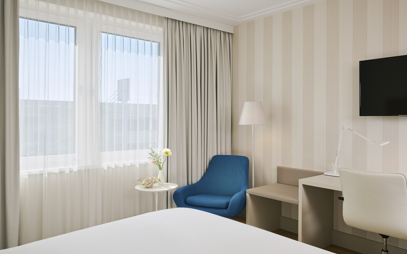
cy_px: 117
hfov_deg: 64.8
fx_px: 317
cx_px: 241
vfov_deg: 43.6
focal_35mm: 29
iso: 200
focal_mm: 23.5
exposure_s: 1/80
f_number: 9
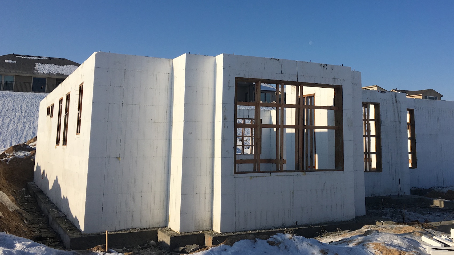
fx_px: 457
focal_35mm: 38
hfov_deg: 52.5
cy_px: 76
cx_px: 265
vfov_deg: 30.8
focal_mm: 4.15
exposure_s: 1/3344
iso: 25
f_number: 2.2
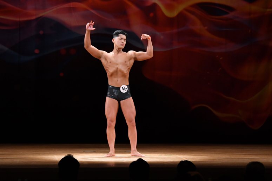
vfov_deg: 6.8
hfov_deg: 10.2
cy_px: 90
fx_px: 1525
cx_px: 136
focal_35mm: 202
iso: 3200
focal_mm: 135
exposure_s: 1/400
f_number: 5.6
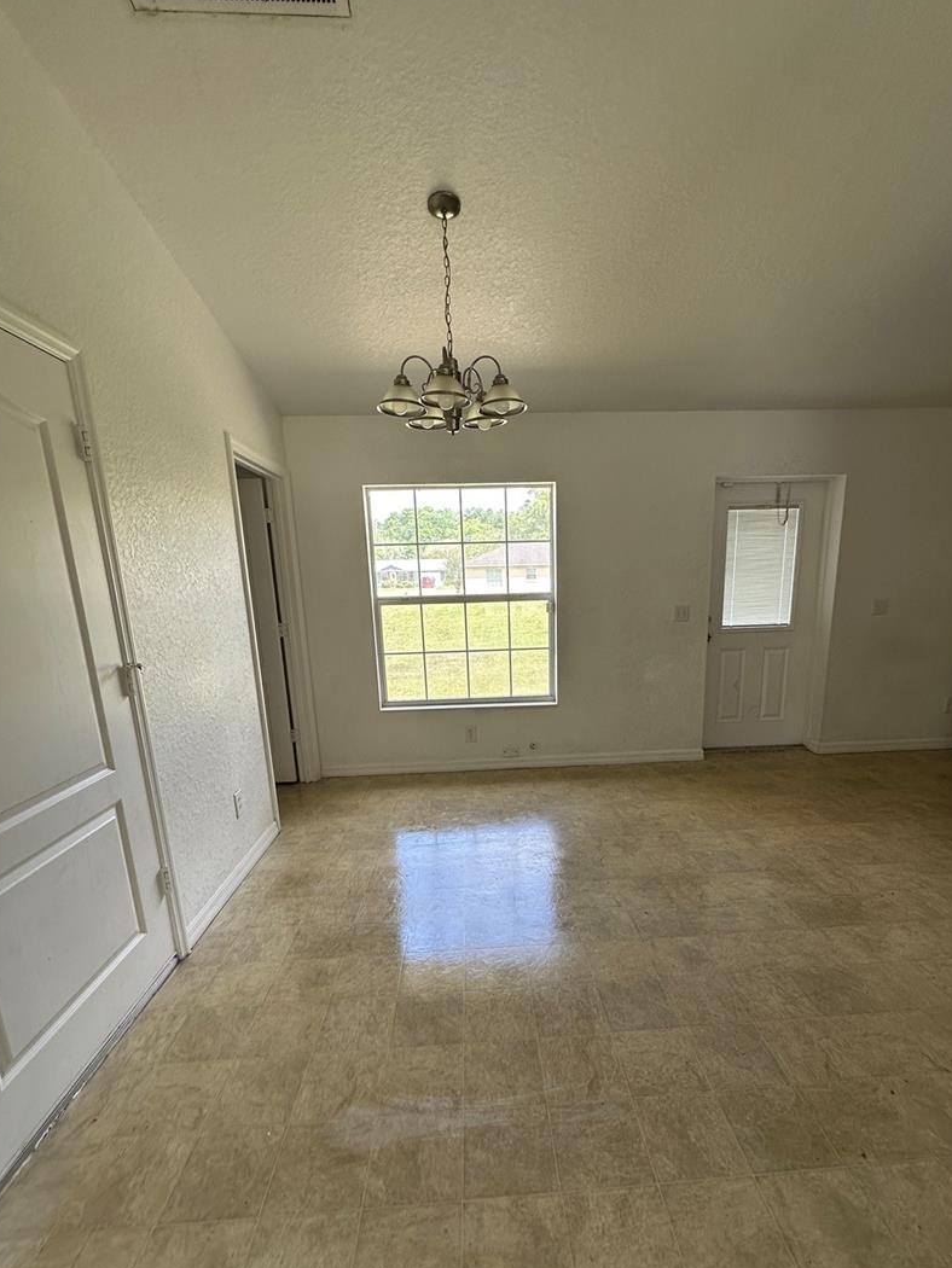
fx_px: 586
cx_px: 506
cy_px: 714
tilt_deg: -12.0
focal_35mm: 16
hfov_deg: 78.0
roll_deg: +0.8
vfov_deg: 94.0
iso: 40
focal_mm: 2.22
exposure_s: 1/105
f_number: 2.2
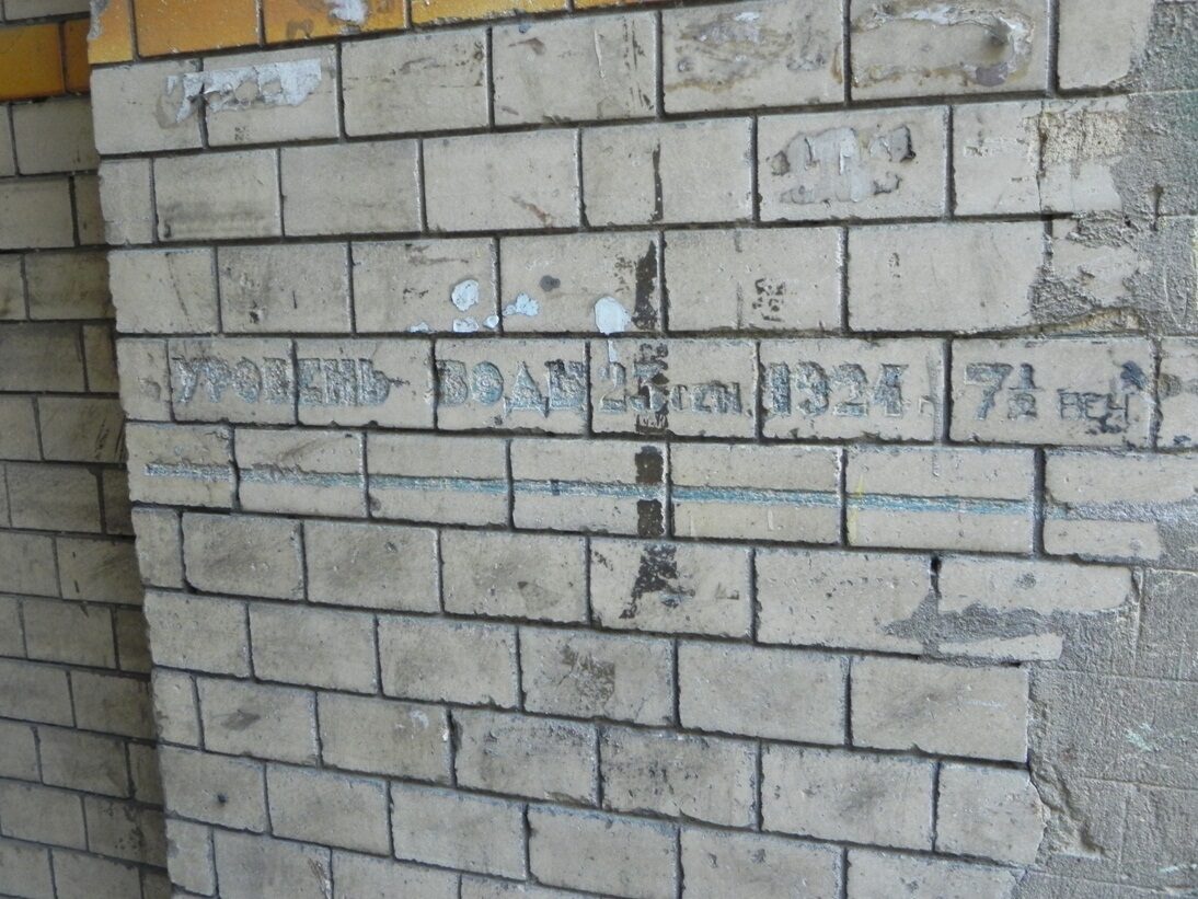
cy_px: 450
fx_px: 1142
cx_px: 599
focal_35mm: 33
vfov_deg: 43.0
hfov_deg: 55.3
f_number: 2.8
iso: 400
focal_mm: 5.9
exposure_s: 1/24
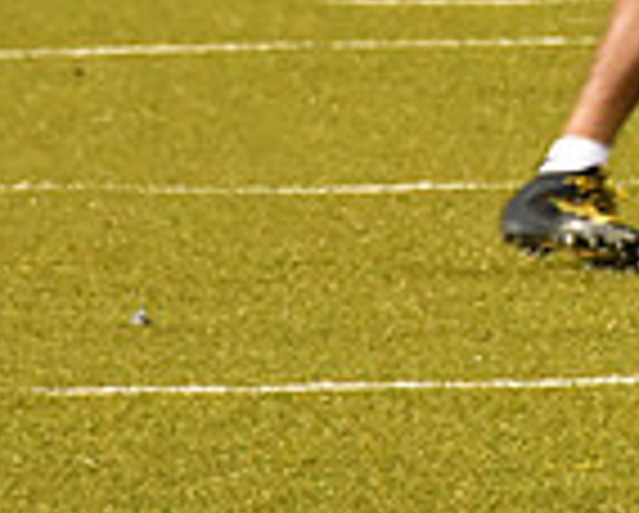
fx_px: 21722
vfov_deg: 1.4
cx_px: 1048
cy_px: -178
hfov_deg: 1.7
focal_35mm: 1147
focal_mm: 200
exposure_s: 1/60
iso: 10000
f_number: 11
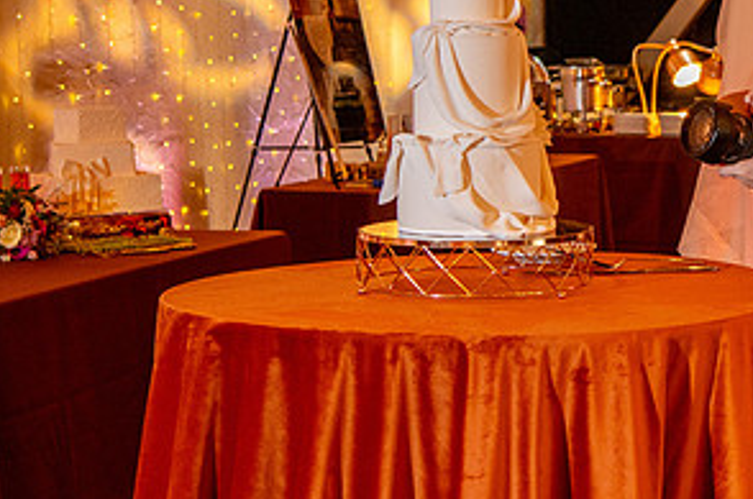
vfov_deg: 12.3
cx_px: 821
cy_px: 225
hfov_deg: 17.8
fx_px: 2318
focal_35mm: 111
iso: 2000
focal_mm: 46
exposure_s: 1/125
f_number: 5
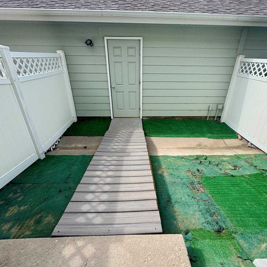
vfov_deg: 84.0
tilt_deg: -26.5
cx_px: 142
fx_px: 148
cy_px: 136
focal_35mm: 17
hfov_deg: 83.9
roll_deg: -0.9
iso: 40
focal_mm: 2.22
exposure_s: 1/734
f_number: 2.2
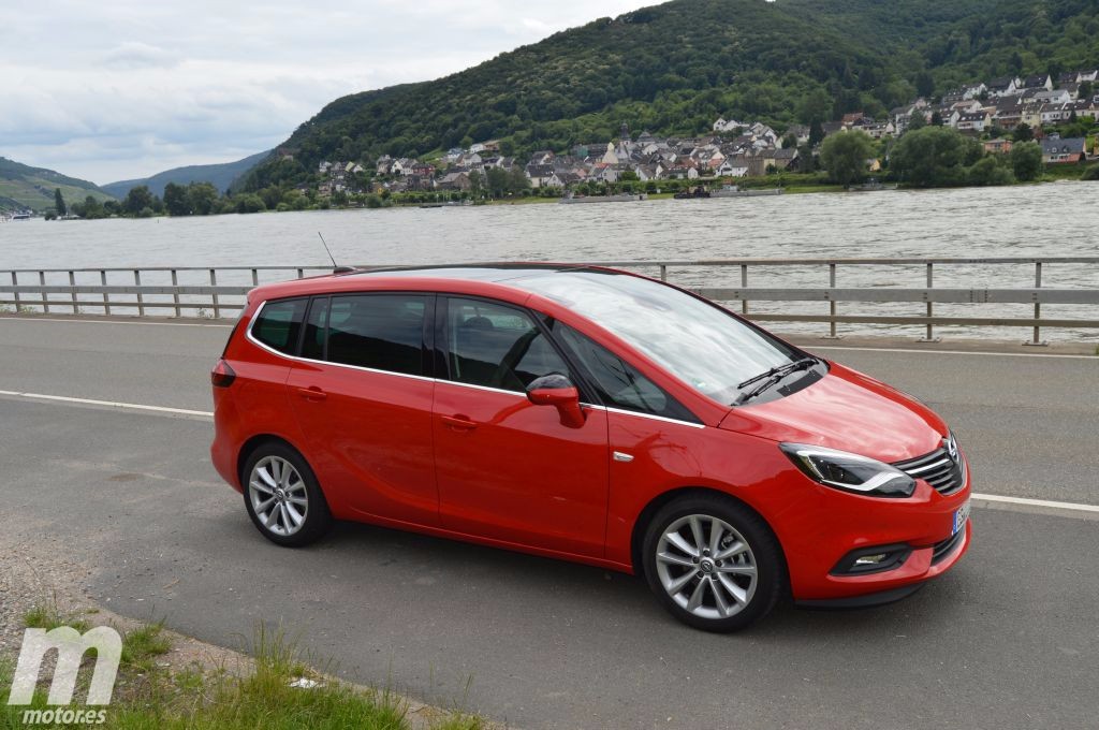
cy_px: 365
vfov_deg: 43.5
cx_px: 550
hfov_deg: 62.0
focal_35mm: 30
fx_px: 915
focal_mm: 20
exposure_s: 1/200
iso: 100
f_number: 9
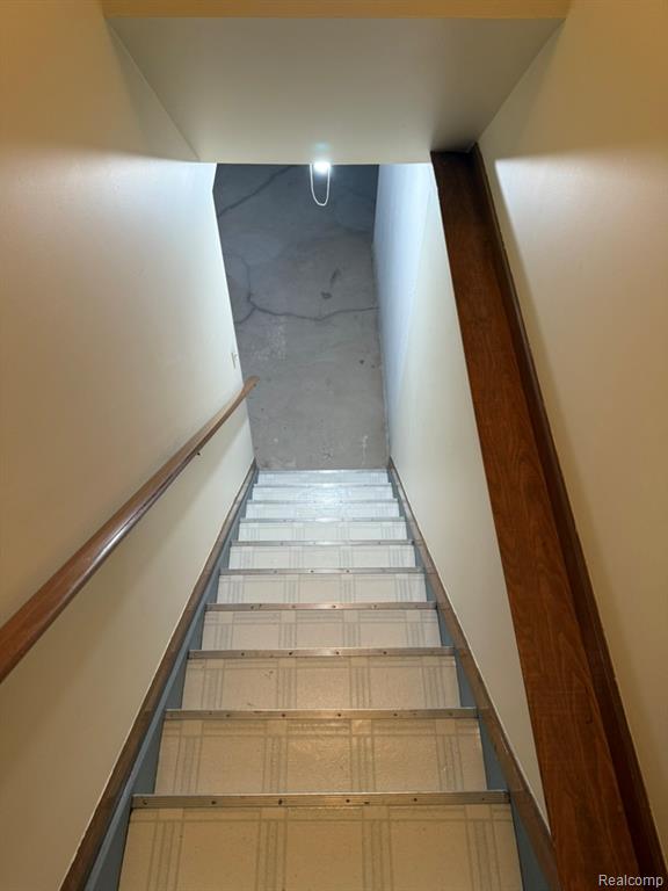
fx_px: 618
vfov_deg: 71.6
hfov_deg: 56.8
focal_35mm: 24
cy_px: 446
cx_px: 334
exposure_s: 1/60
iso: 160
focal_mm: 6.76
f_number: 1.78
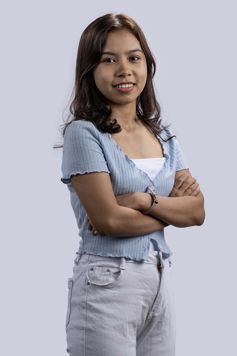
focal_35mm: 105
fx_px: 1037
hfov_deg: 13.0
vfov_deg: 19.5
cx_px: 118
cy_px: 178
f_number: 11
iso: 80
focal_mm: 105
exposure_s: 1/200
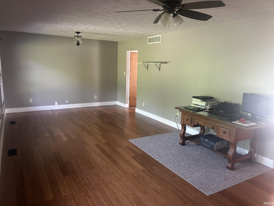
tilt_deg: -10.3
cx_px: 137
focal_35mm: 26
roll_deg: -1.2
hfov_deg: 67.3
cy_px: 103
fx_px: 206
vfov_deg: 53.1
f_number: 1.5
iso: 250
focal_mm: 5.7
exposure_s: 1/60
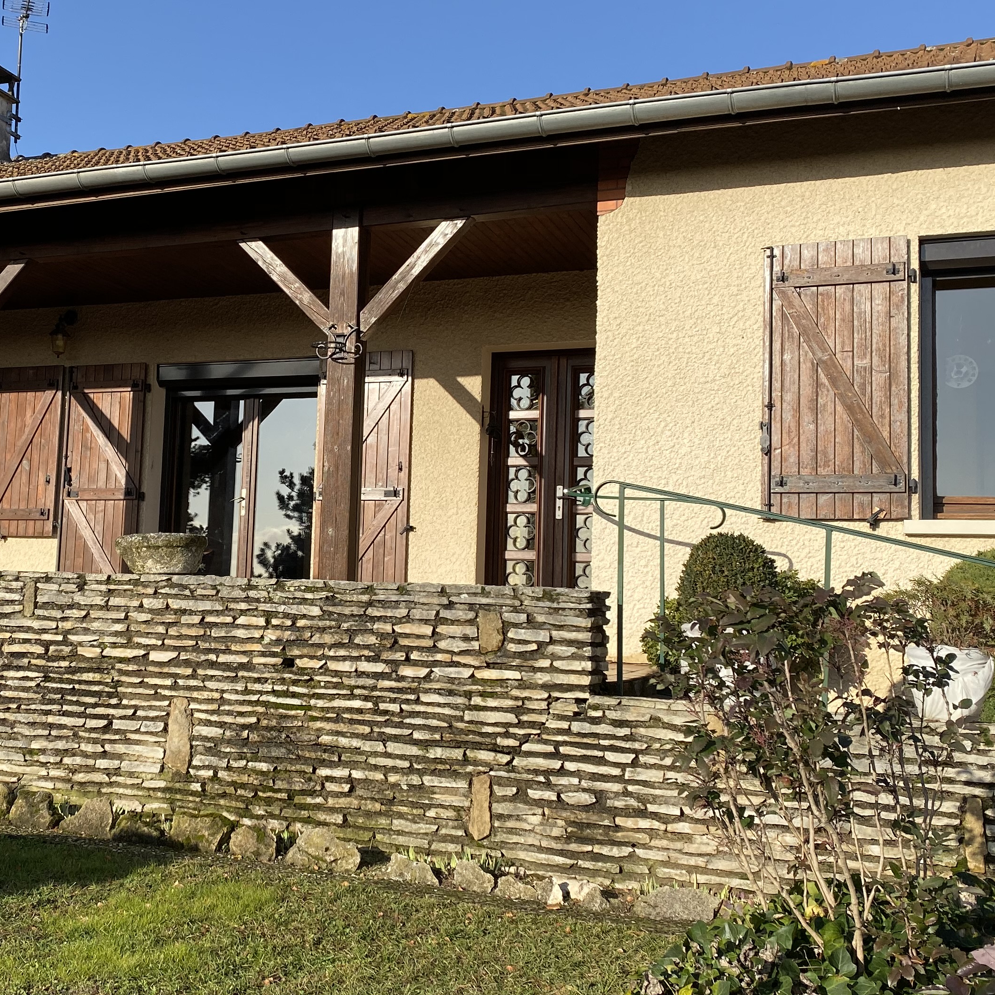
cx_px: 285
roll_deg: -3.7
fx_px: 1431
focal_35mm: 44
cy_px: 495
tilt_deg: +6.1
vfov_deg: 38.3
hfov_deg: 37.7
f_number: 1.8
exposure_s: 1/2070
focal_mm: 4.25
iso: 32
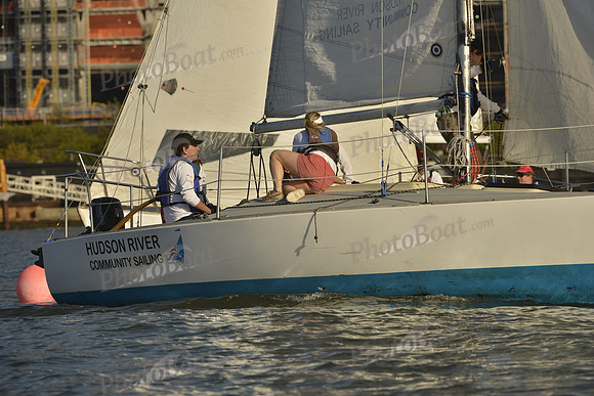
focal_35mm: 280
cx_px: 297
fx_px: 4621
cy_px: 198
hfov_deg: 7.4
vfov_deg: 4.9
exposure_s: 1/1250
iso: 200
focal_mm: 280
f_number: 8
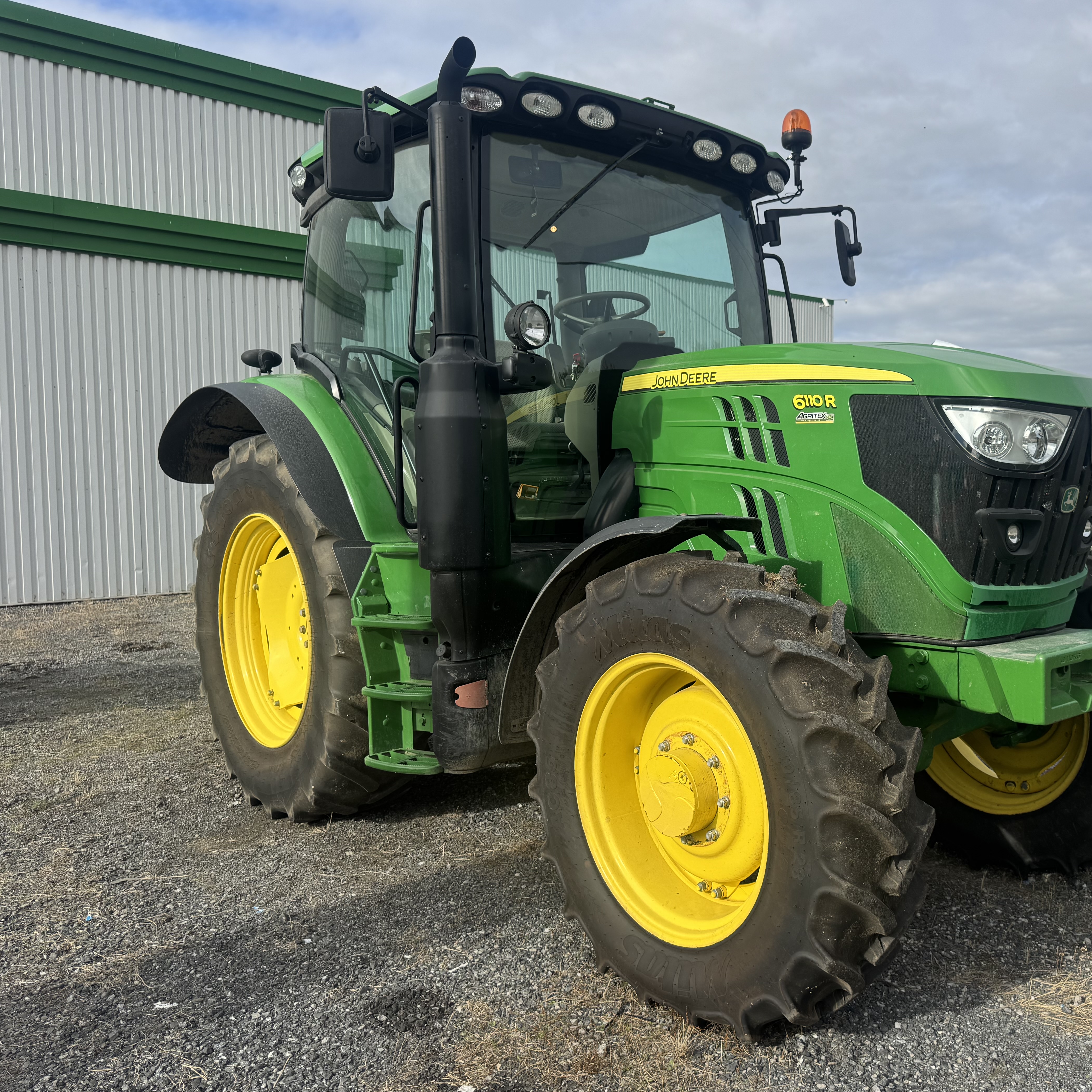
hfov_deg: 54.7
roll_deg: +2.0
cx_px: 707
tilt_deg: -2.9
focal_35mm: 29
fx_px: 1035
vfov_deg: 55.6
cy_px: 547
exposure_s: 1/2833
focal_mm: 6.76
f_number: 1.78
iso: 80
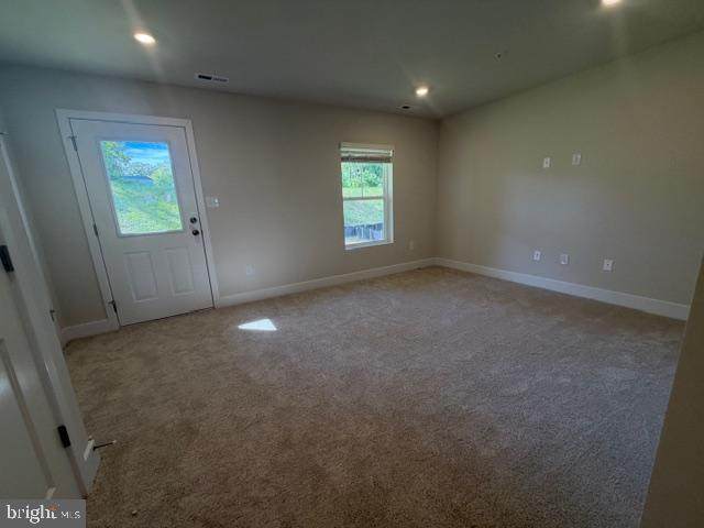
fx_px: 285
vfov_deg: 85.7
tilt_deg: -12.6
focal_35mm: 14
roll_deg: +2.5
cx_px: 352
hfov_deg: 102.1
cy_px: 264
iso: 160
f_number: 2.2
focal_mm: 2.22
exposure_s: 1/120
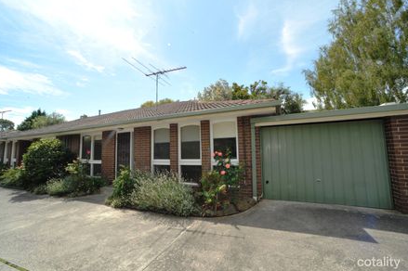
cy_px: 136
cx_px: 197
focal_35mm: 15
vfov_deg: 77.2
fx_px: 170
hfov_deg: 100.4
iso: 400
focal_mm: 14
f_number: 22
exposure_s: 1/60
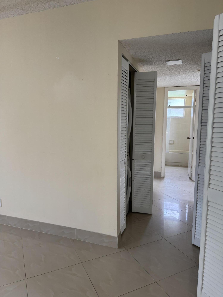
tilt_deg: -10.6
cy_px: 148
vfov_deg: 71.6
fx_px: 206
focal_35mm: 24
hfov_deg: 56.8
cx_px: 112
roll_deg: +1.6
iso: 125
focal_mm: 6.76
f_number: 1.78
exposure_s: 1/120
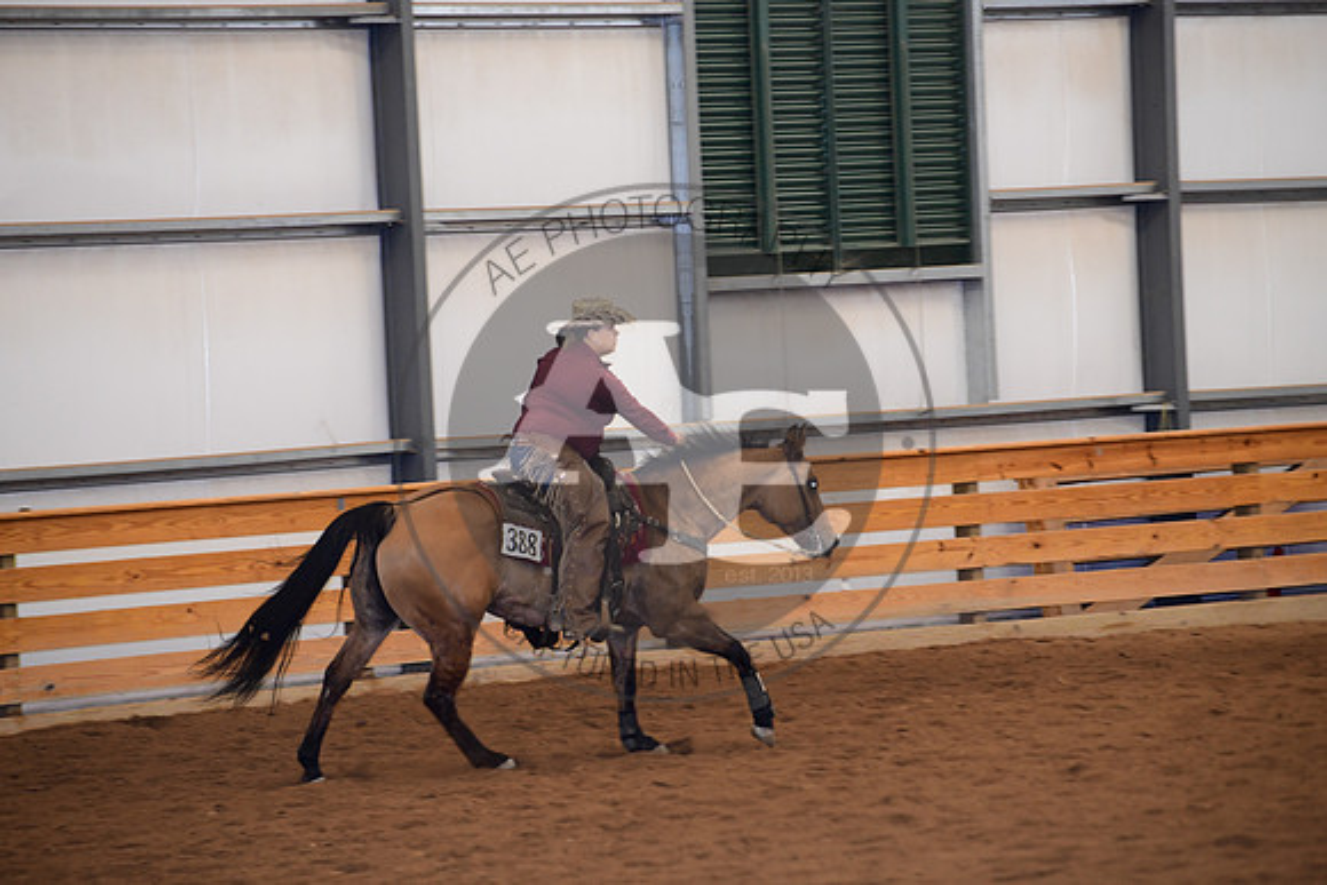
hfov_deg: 10.3
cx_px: 664
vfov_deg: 6.9
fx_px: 7374
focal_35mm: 200
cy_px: 442
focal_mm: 200
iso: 4000
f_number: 4
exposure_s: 1/250
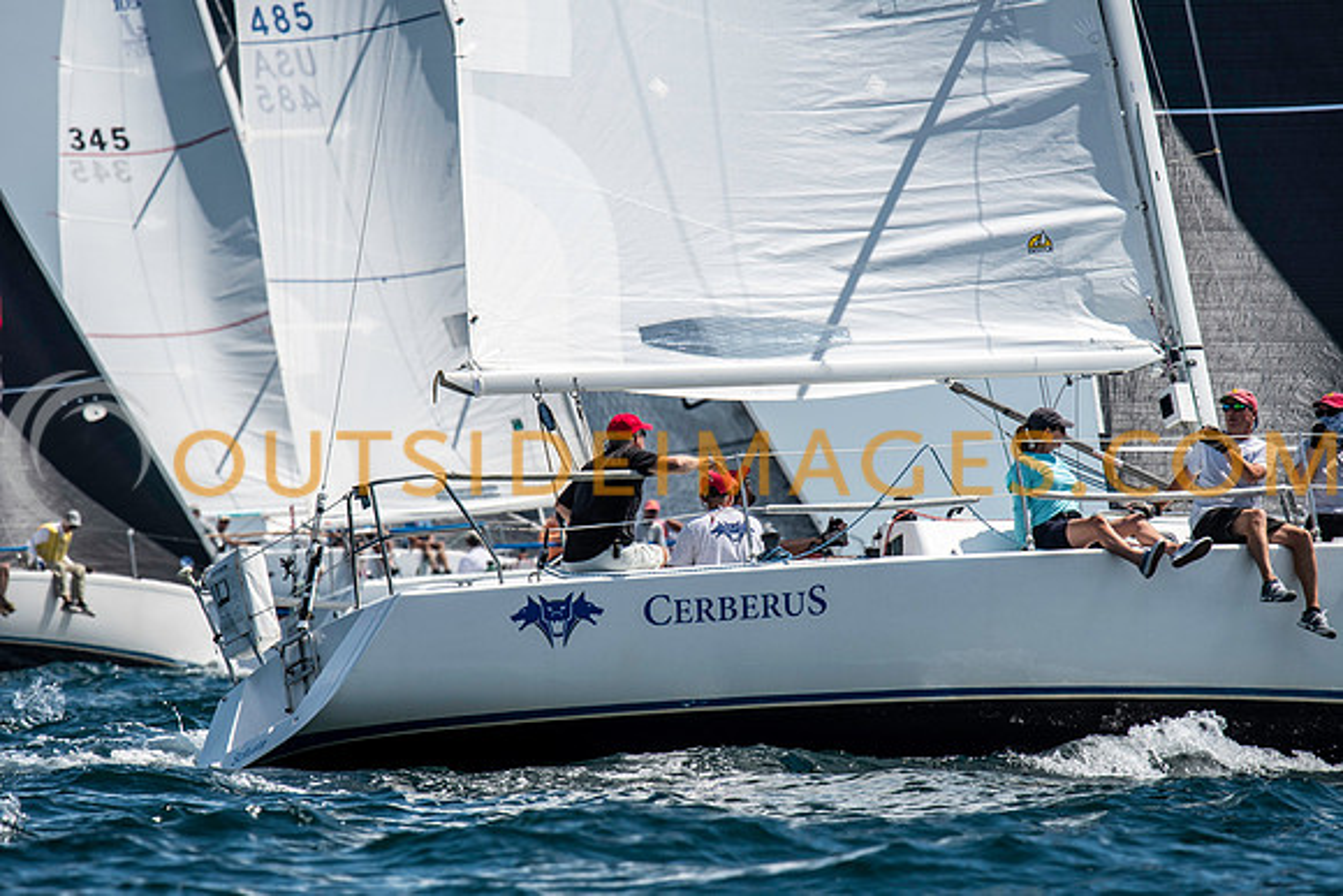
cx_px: 672
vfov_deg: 3.1
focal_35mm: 450
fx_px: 16791
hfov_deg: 4.6
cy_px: 448
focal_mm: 300
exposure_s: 1/3200
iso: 320
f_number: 5.6
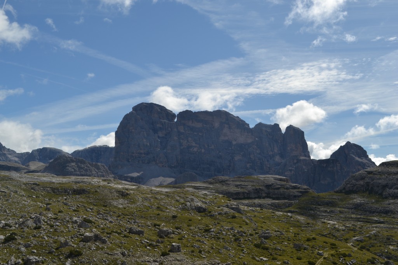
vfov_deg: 29.9
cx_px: 199
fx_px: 498
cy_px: 132
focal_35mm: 45
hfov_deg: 43.6
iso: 100
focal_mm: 30
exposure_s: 1/200
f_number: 8
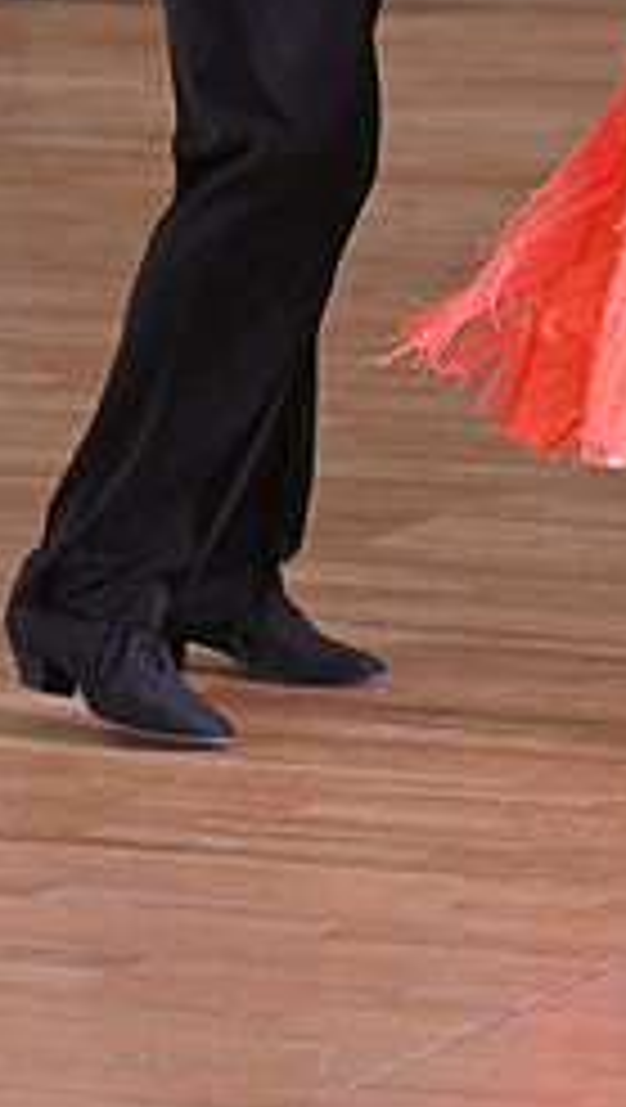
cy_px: -162
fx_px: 8852
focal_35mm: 301
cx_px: 687
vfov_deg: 7.1
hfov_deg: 4.0
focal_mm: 122
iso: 2000
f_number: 5
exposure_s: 1/320
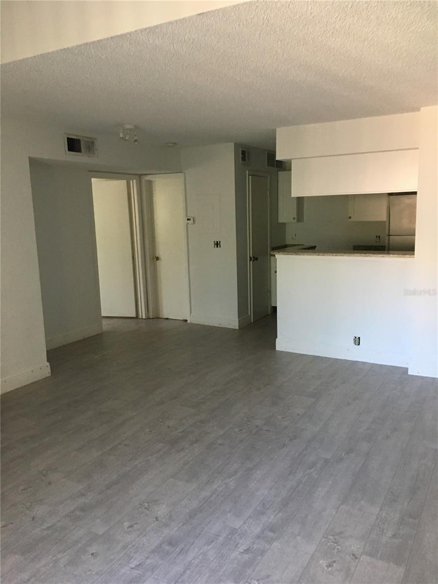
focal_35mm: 29
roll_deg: +1.7
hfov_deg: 48.2
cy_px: 292
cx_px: 219
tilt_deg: -9.7
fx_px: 489
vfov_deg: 61.7
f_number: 2.2
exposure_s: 1/30
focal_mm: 4.15
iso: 125
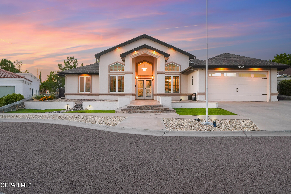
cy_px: 97
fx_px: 251
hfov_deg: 60.3
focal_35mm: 31
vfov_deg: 42.3
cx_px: 146
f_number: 10
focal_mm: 31
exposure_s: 1/8
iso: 640
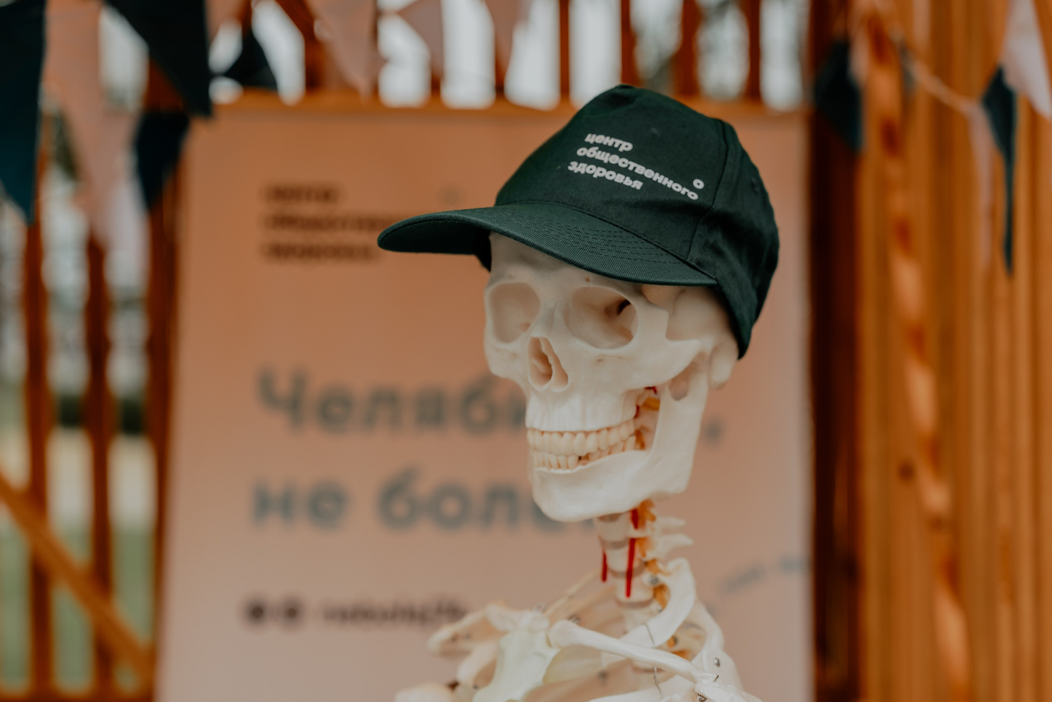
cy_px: 412
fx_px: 1900
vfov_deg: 20.9
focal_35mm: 65
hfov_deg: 31.0
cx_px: 512
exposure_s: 1/1600
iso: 250
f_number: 2.8
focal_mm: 53
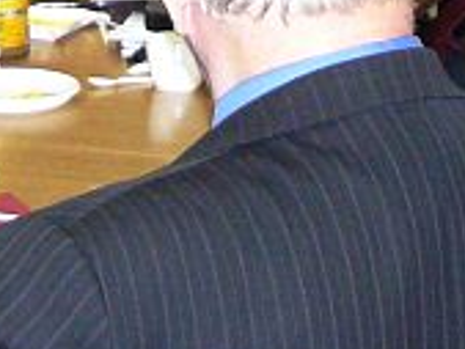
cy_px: -376
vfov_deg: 8.3
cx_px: -146
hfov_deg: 11.3
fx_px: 2285
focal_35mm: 170
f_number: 2.8
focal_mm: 6
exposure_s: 1/30
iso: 320
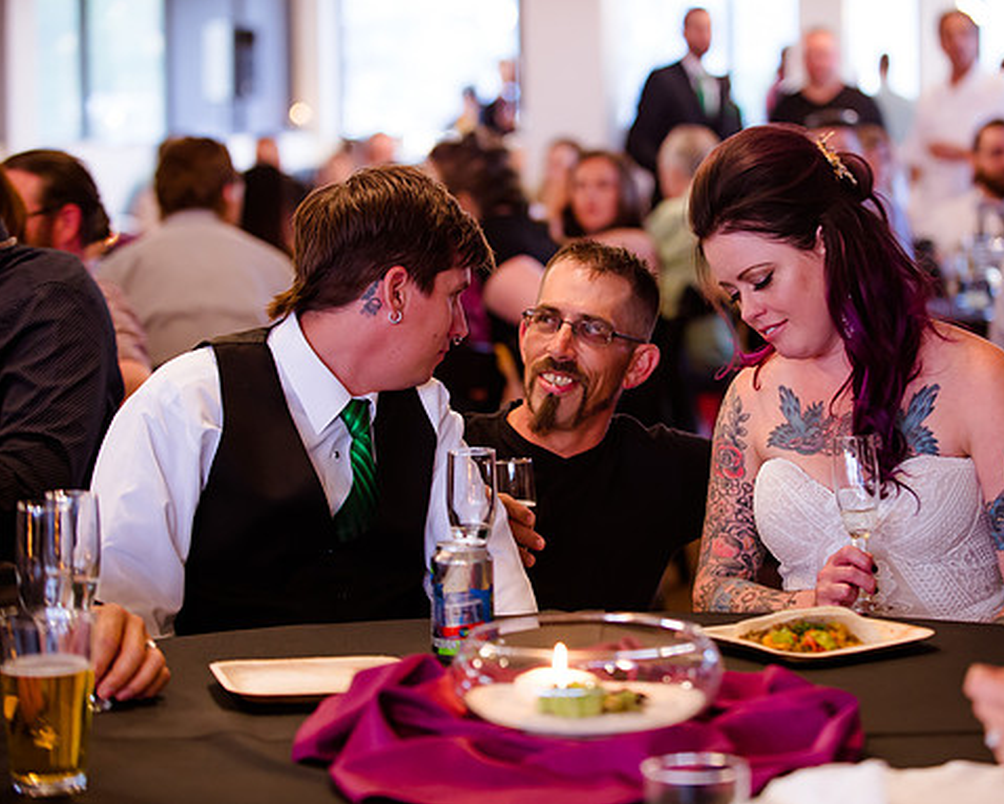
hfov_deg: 19.0
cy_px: 401
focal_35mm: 101
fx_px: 3003
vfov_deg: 15.3
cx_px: 576
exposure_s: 1/80
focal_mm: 86
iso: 2000
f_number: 2.8
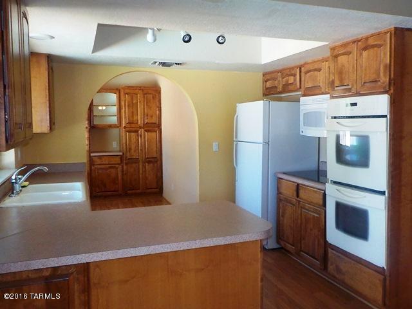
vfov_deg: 46.8
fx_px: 357
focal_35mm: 30
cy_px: 154
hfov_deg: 60.0
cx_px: 206
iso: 250
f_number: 3.3
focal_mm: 4.1
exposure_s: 1/30
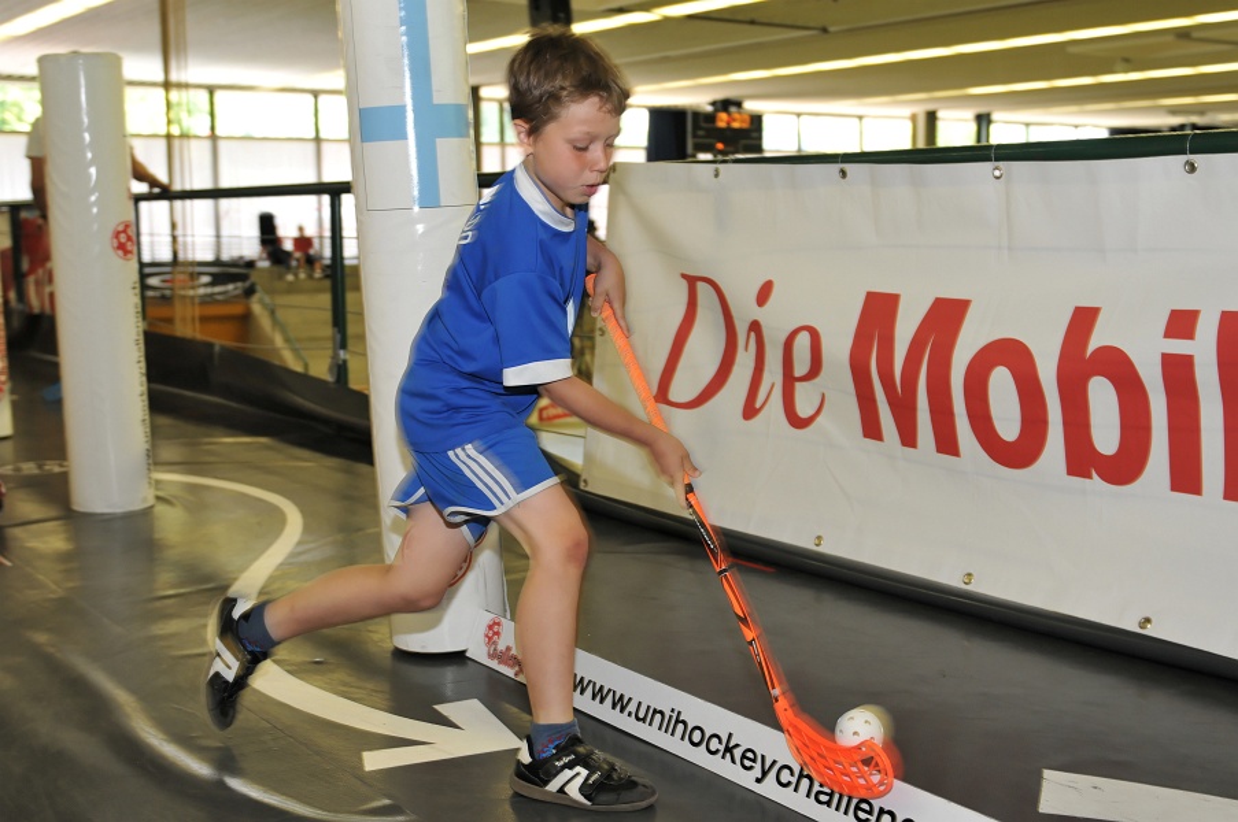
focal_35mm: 44
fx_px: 1494
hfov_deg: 45.0
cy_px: 411
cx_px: 619
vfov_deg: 30.8
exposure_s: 1/100
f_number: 2.8
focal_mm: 29
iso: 400
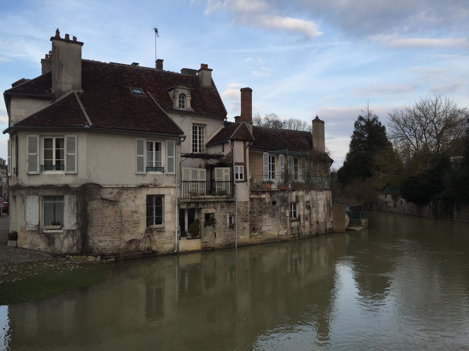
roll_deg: +0.9
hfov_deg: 61.7
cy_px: 176
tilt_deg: +2.7
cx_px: 234
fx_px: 393
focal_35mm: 29
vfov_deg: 48.2
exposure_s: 1/719
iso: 32
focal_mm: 4.15
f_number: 2.2
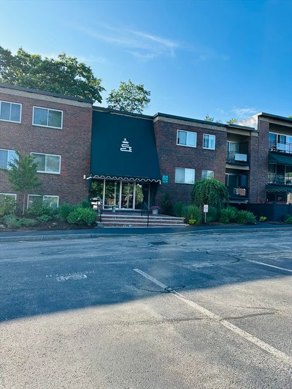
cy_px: 194
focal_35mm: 24
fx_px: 270
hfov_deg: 56.8
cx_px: 146
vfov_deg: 71.6
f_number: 1.78
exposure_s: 1/1845
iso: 80
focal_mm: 6.86
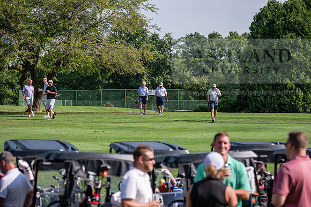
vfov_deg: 12.5
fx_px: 950
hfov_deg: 18.6
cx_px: 156
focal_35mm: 110
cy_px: 104
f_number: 4
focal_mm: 110
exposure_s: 1/800
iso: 80
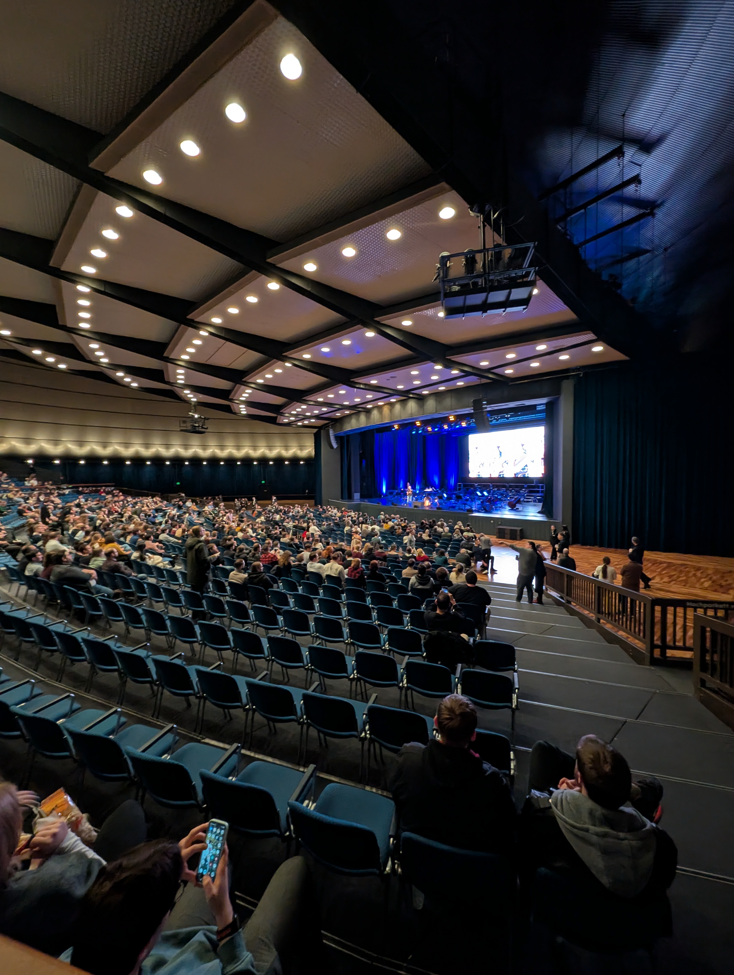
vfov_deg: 110.5
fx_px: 338
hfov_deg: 94.6
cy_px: 488
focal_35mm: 12
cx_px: 367
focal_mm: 2.02
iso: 279
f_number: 1.7
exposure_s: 1/25
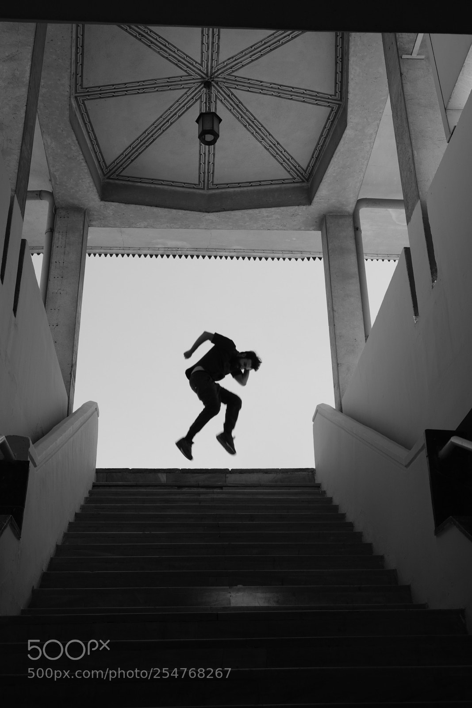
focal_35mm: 40
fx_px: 786
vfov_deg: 48.5
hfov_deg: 33.4
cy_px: 354
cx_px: 236
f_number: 9
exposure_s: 1/160
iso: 200
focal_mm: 26.5
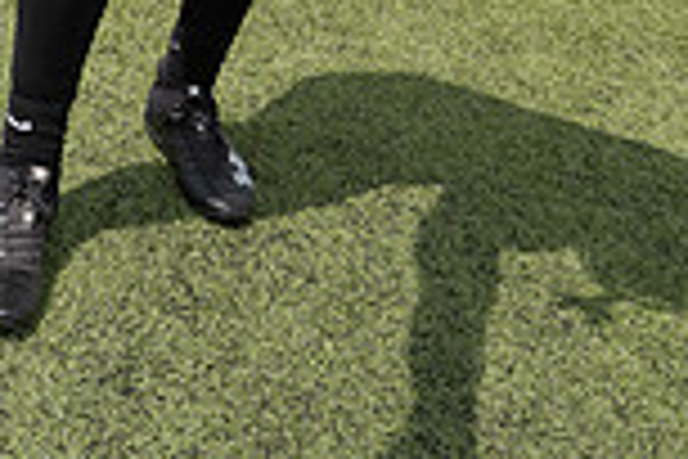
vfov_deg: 11.8
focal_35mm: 100
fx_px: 1911
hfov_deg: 20.3
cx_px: 193
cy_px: -549
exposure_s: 1/250
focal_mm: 34
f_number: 11
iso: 160
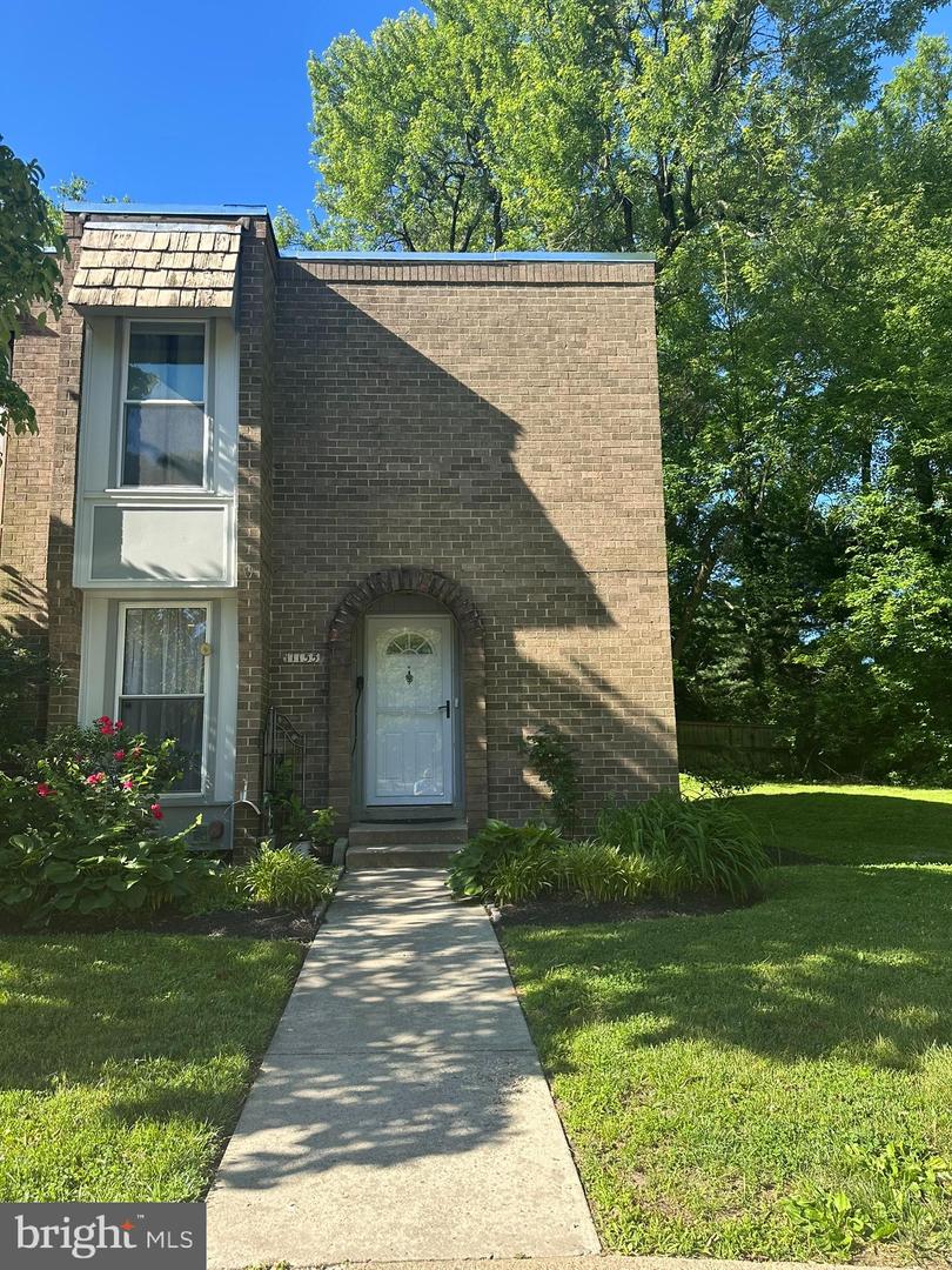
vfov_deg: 71.6
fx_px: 880
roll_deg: +0.5
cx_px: 476
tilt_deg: +10.5
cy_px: 635
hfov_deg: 56.8
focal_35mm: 24
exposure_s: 1/1029
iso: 80
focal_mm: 6.86
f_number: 1.78
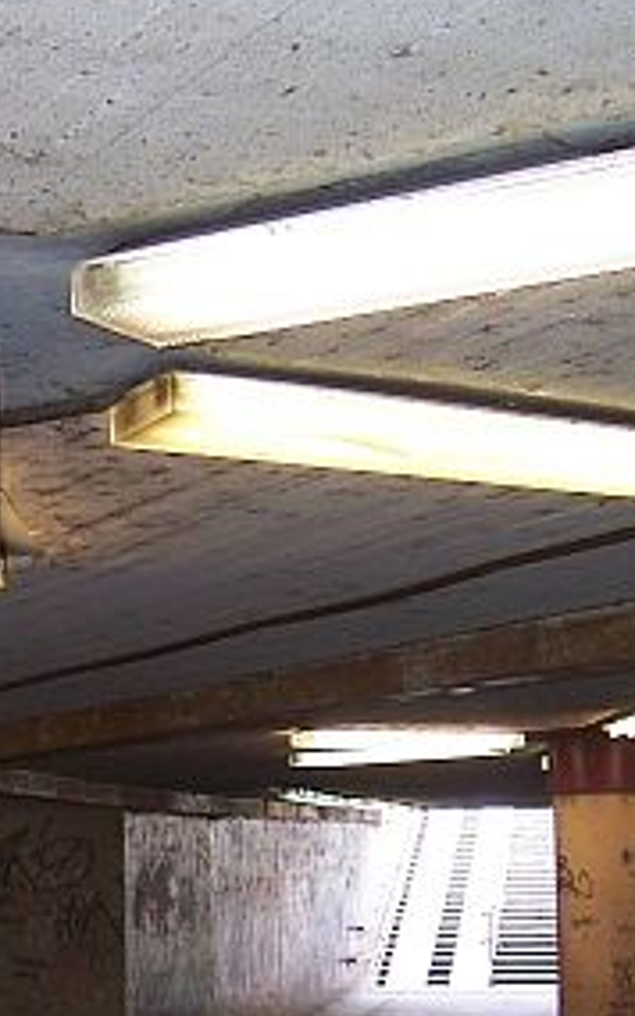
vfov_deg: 26.9
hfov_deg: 16.7
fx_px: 2105
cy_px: 734
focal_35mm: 76
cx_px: -25
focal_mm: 5.6
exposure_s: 1/60
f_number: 2.7
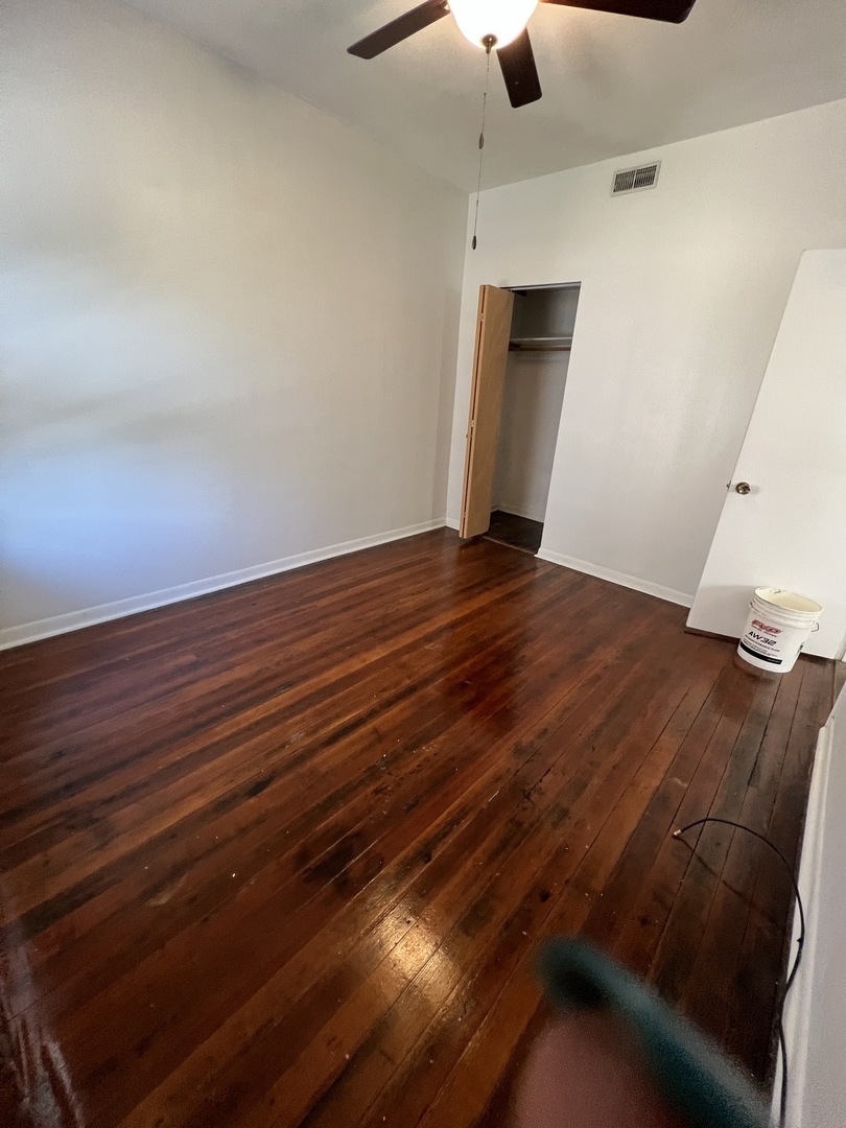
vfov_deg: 106.2
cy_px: 564
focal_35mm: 13
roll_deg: -1.3
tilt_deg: -19.1
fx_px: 424
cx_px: 423
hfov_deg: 89.9
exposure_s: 1/60
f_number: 1.8
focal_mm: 1.57
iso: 320
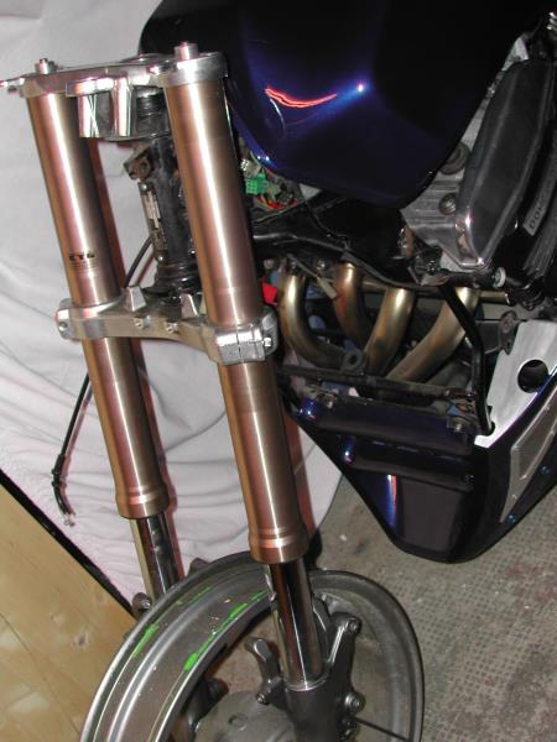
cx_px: 278
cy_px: 371
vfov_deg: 36.8
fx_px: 1116
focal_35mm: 52
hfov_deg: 28.0
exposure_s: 1/60
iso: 100
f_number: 3.2
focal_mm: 11.1
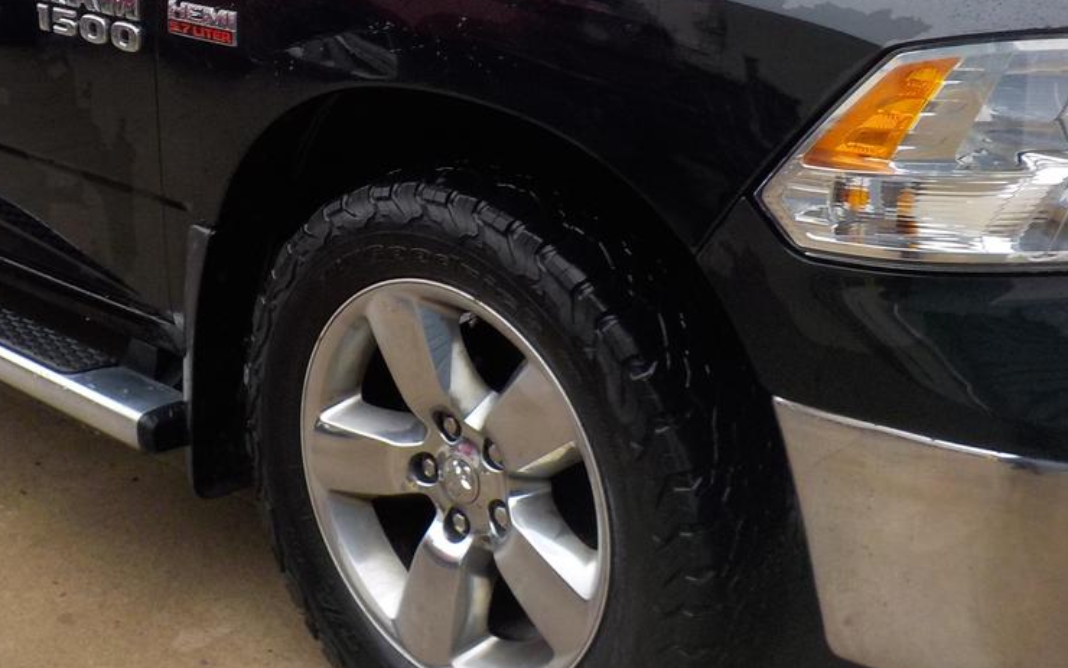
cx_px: 309
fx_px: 1601
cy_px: 59
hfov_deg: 36.3
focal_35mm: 55
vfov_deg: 22.9
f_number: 3.3
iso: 125
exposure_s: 1/100
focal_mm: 4.1
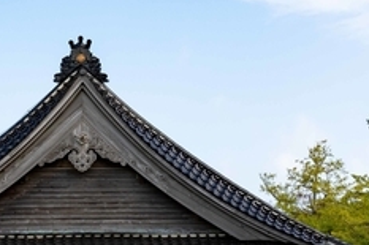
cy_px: 150
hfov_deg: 10.9
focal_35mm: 189
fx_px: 1936
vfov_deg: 7.3
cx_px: 90
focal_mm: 55
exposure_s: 1/500
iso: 400
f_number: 8
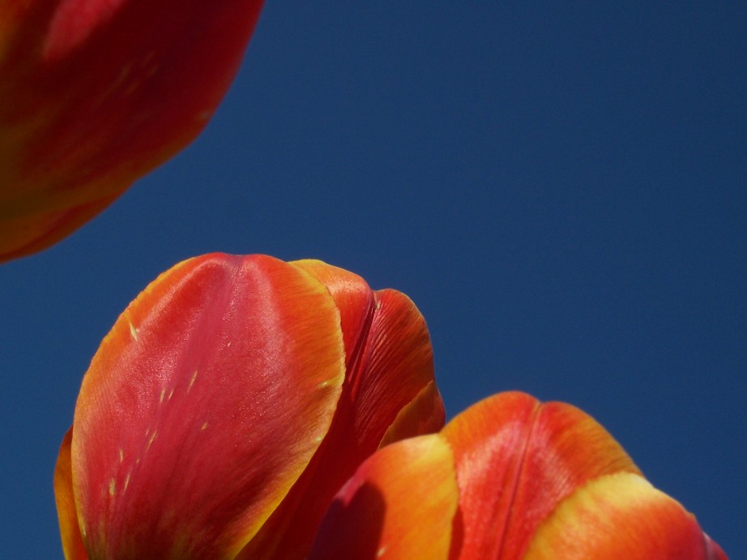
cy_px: 280
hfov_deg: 19.3
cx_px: 374
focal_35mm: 102
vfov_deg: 14.5
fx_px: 2201
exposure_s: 1/500
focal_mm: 16.8
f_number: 9.5
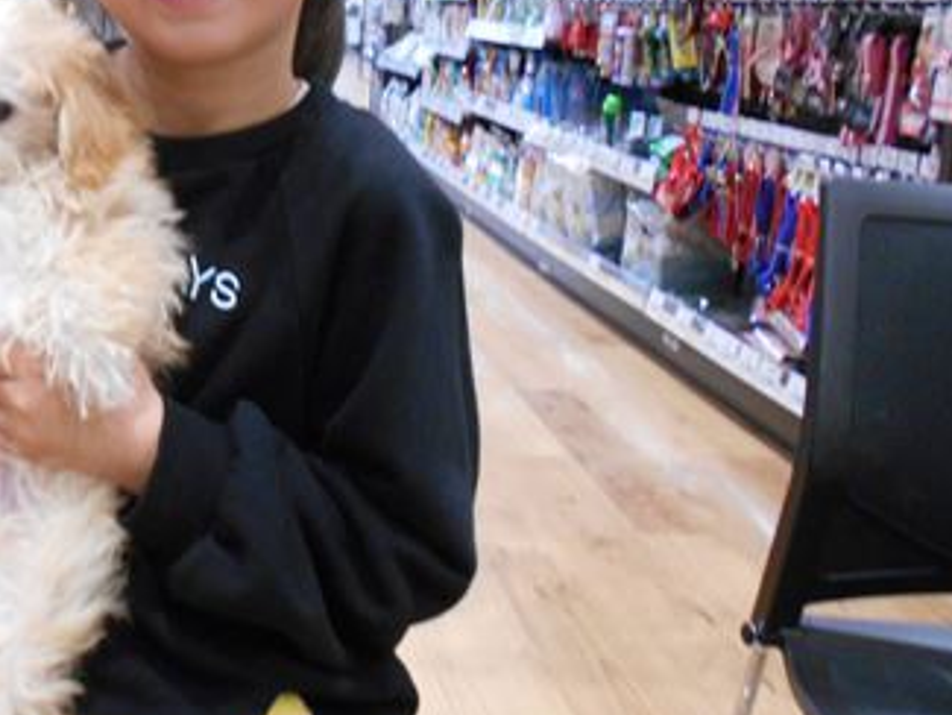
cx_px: 123
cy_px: 240
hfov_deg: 37.4
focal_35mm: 48
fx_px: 1321
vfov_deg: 30.1
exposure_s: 1/30
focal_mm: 4.6
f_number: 3.2
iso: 400
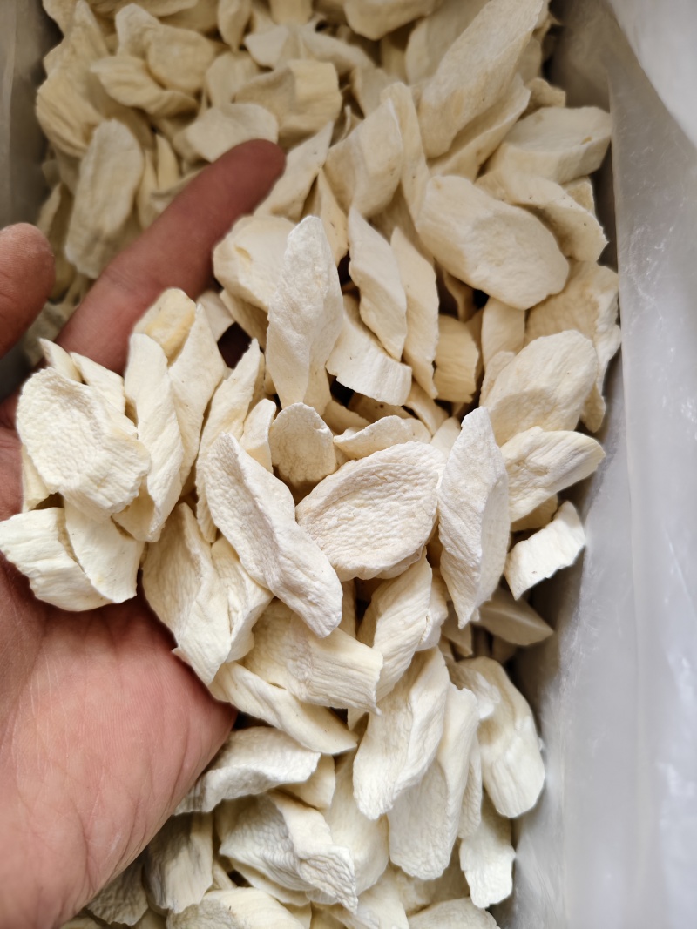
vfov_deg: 73.9
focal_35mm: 23
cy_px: 464
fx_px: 618
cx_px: 348
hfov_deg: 58.9
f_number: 1.88
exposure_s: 1/50
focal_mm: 5.56
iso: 252
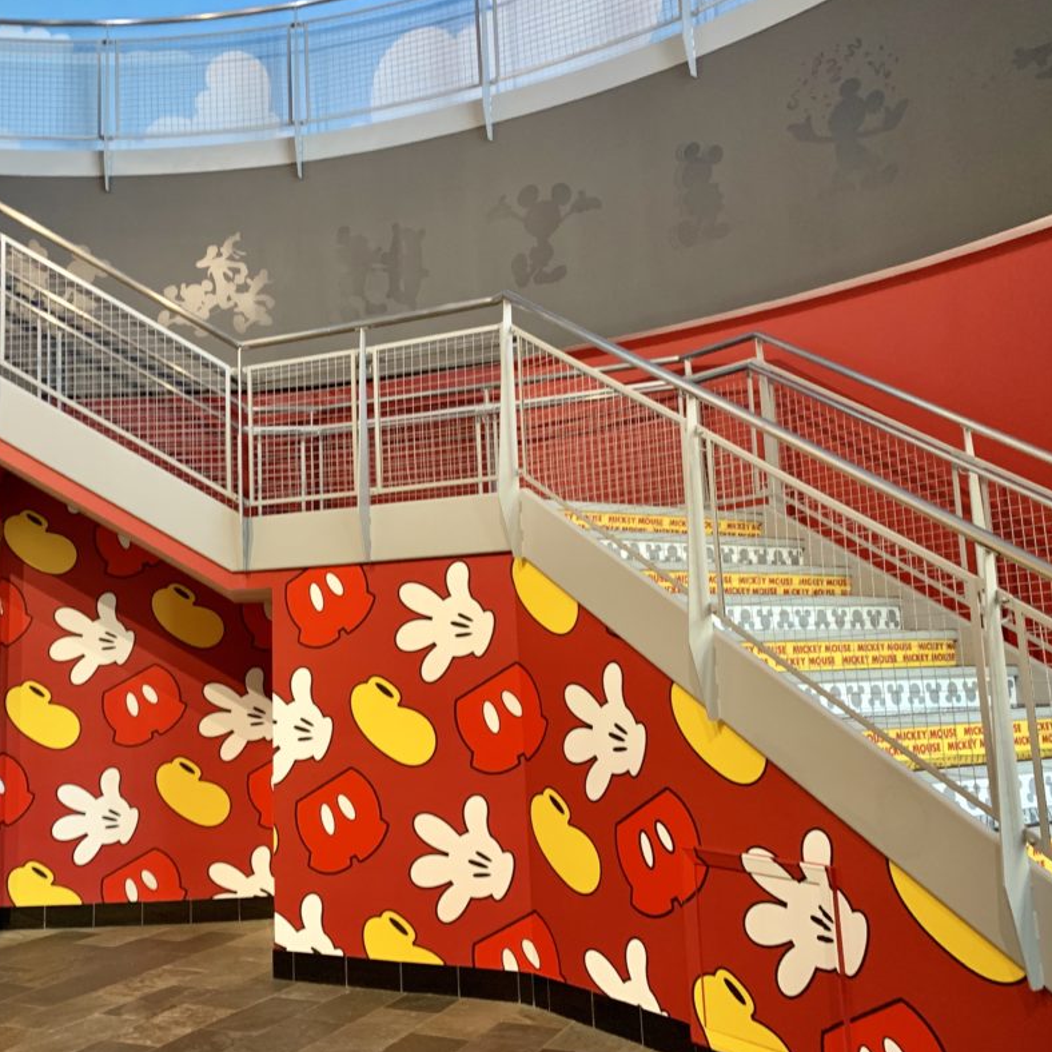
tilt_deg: +10.4
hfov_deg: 46.7
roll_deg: +1.0
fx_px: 1203
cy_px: 485
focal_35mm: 35
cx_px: 383
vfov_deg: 47.2
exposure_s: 1/60
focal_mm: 4.25
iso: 320
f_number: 1.8
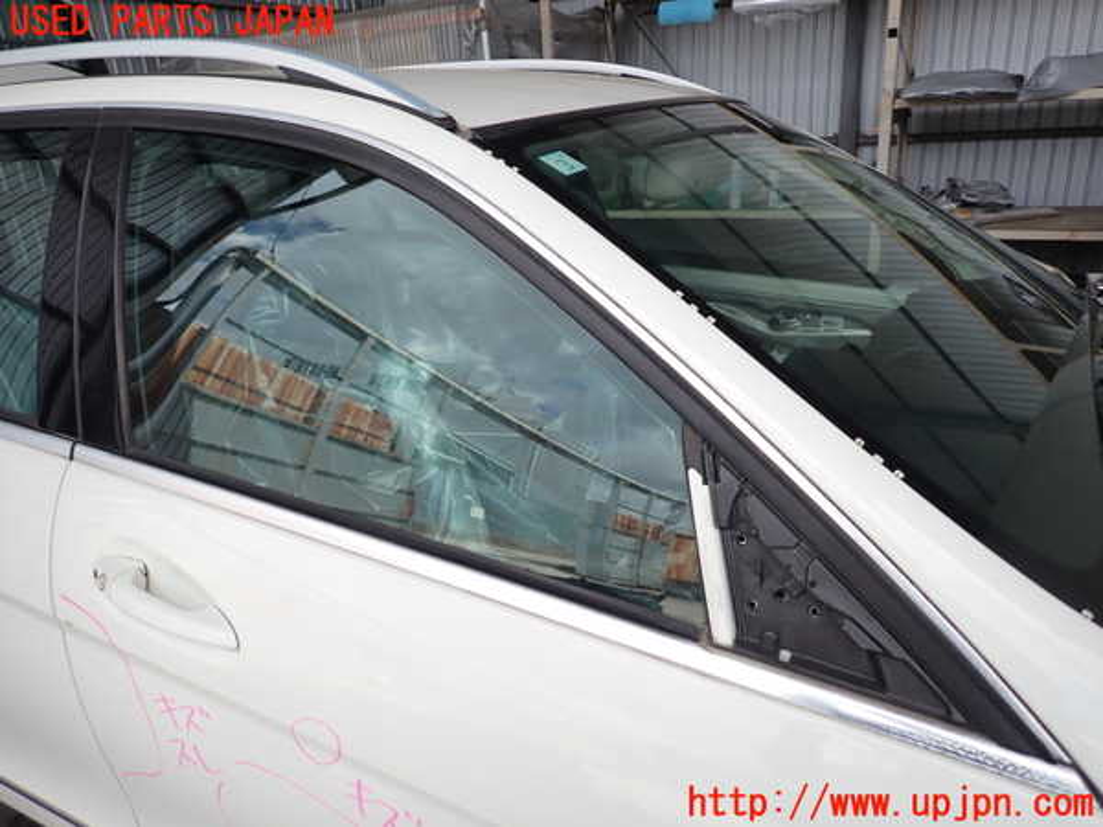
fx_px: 797
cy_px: 414
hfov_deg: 69.4
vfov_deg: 54.9
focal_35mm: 25
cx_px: 552
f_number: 2
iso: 100
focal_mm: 4.5
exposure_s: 1/640
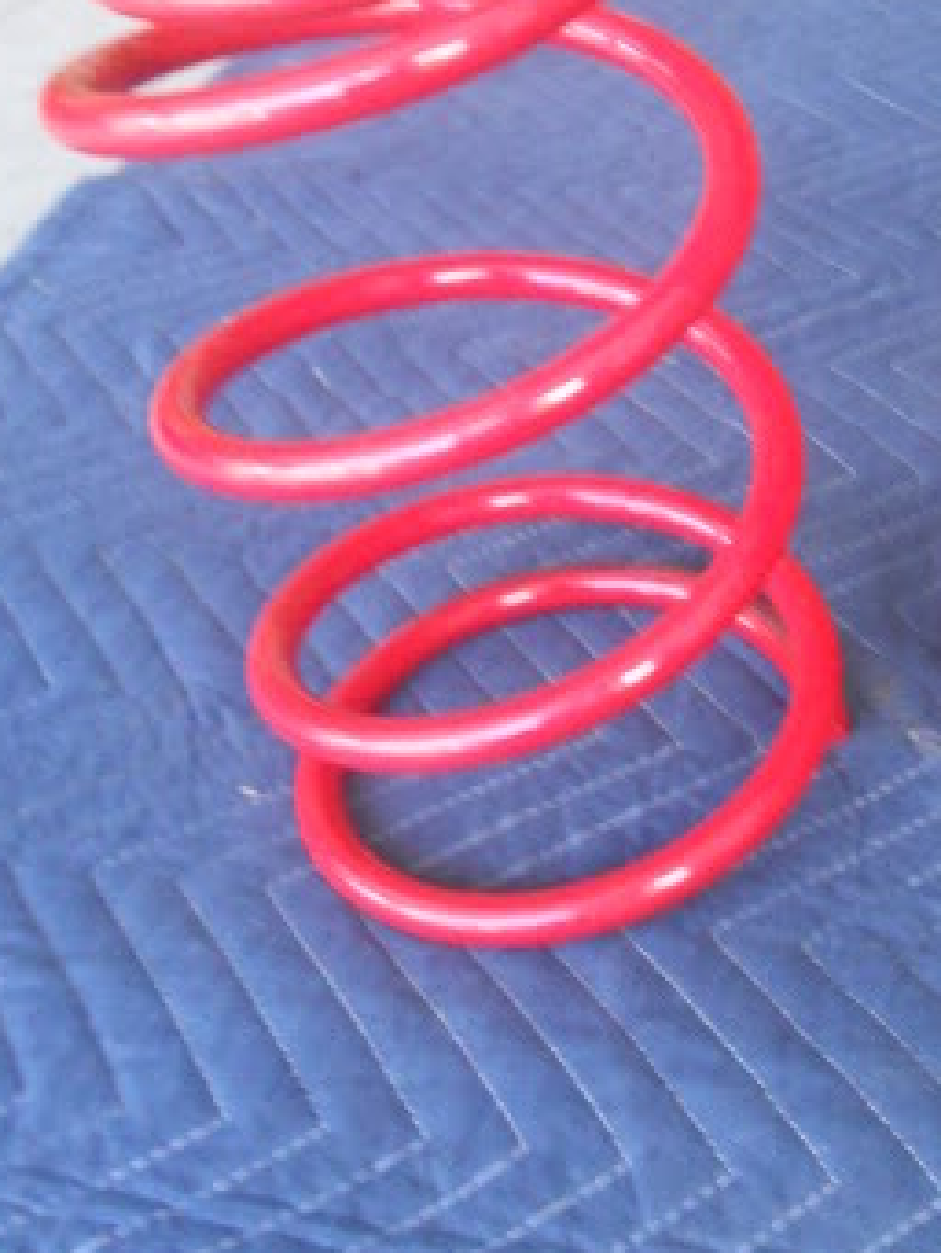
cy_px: 367
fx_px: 2173
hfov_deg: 23.7
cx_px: 860
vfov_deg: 31.8
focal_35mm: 60
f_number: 3.5
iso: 400
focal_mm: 5.8
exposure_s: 1/50
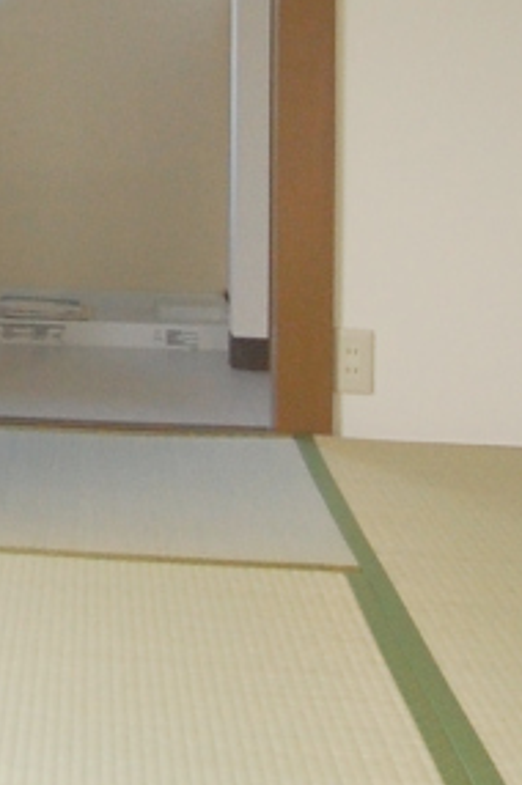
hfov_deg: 15.5
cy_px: -3
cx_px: -324
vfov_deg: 24.5
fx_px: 1722
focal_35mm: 79
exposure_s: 1/30
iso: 720
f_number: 4
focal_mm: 10
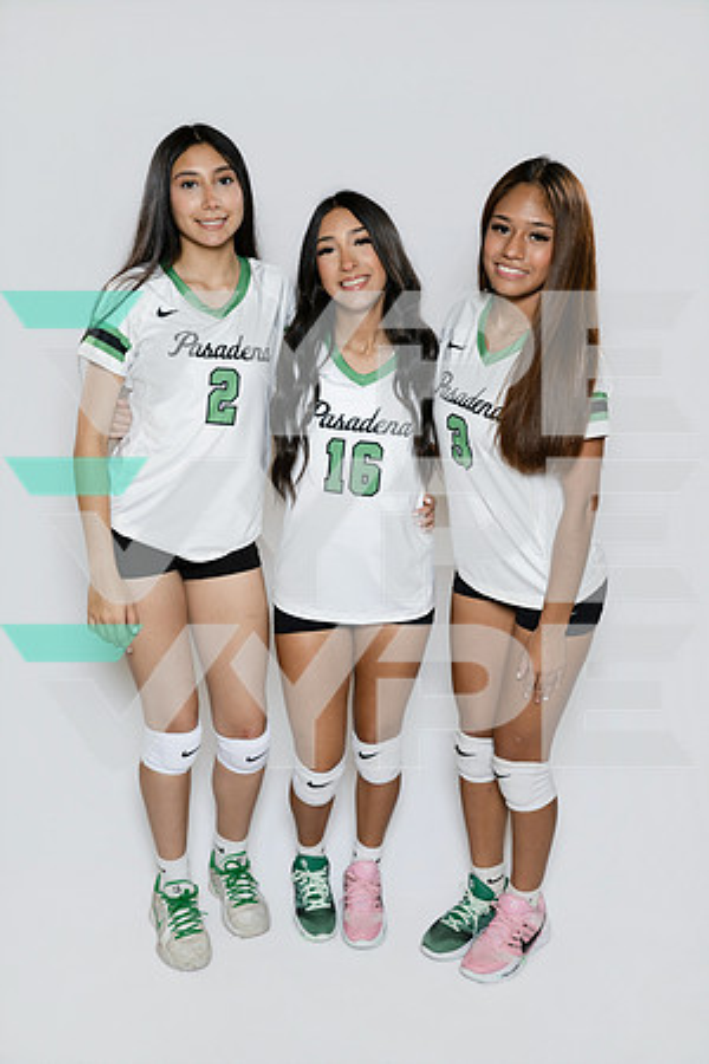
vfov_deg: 50.7
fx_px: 1122
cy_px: 532
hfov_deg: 35.1
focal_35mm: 38
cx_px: 354
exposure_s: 1/80
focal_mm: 38
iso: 100
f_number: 4
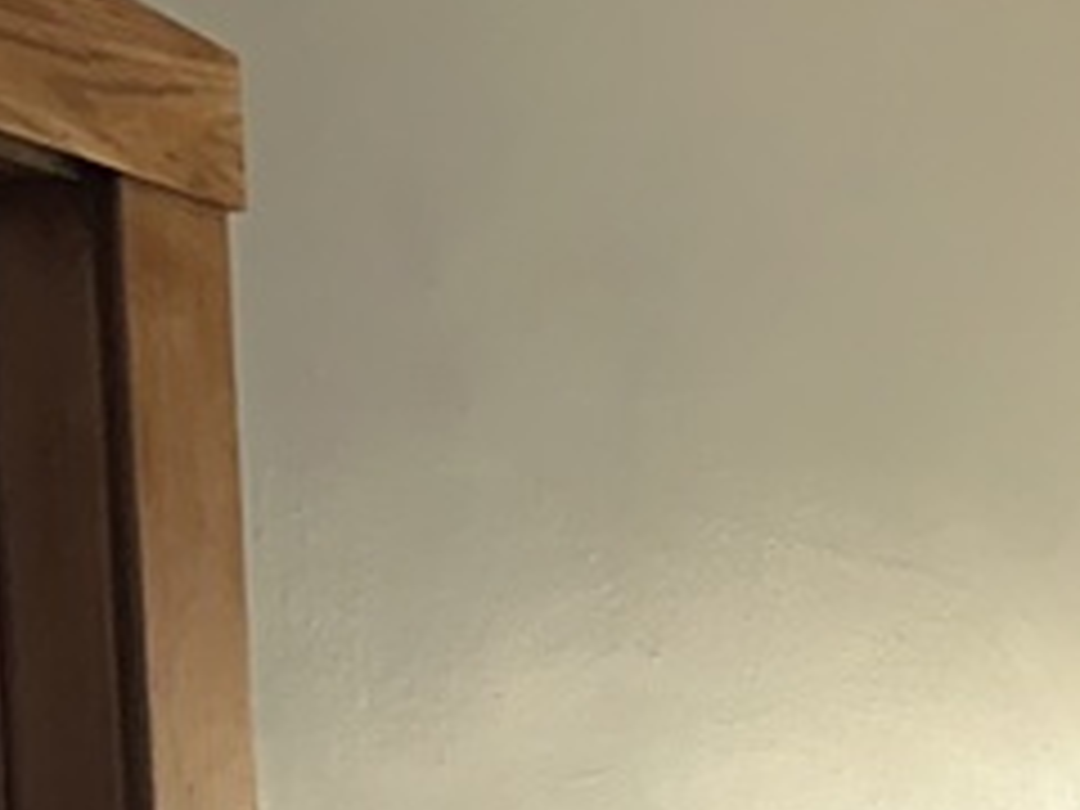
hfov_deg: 10.2
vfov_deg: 9.6
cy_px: 1611
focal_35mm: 144
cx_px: 3218
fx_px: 4493
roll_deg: -0.4
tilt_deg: -3.4
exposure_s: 1/24
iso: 100
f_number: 1.78
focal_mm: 6.86
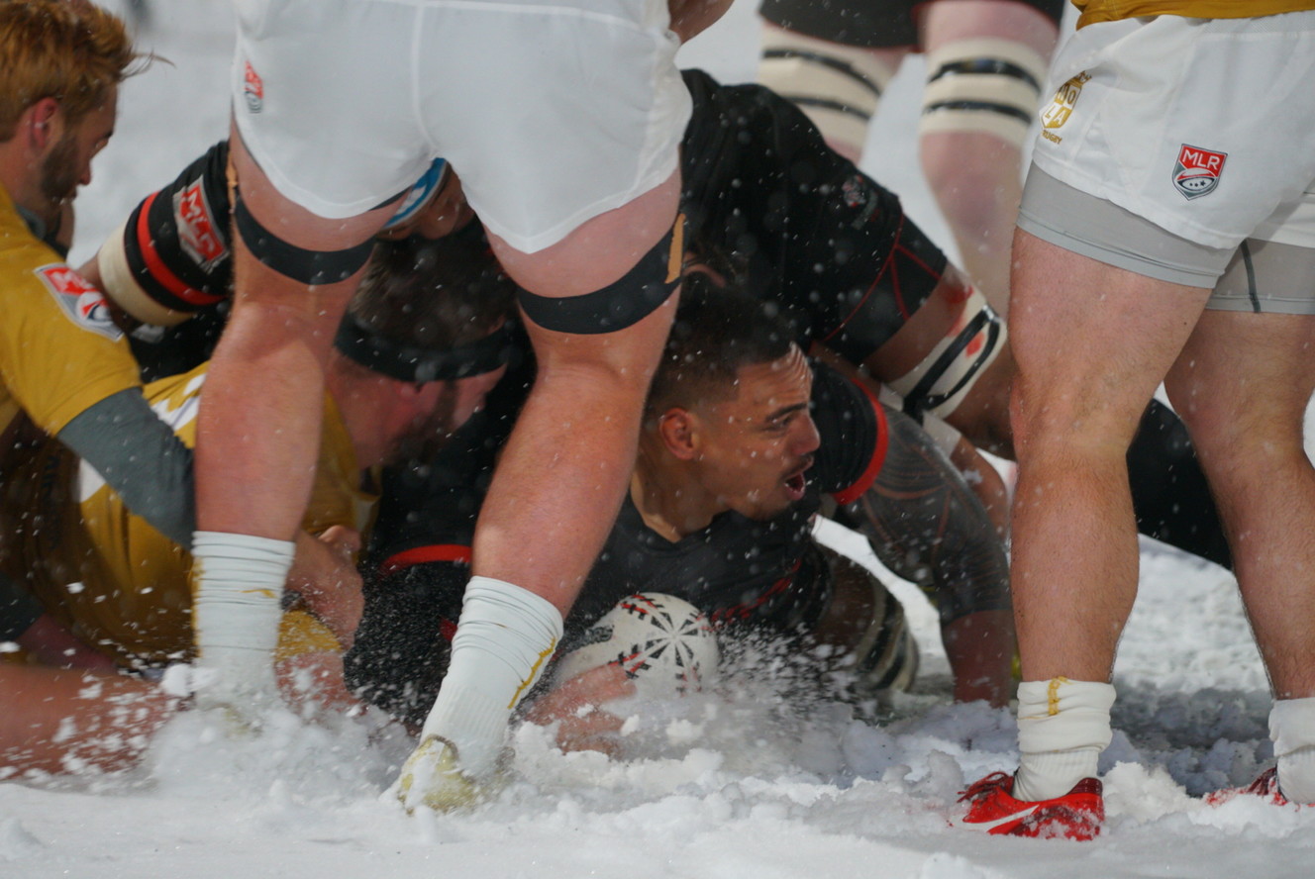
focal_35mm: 300
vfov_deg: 4.6
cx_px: 658
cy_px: 440
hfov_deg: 6.9
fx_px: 10968
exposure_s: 1/320
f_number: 4
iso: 1000
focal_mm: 200
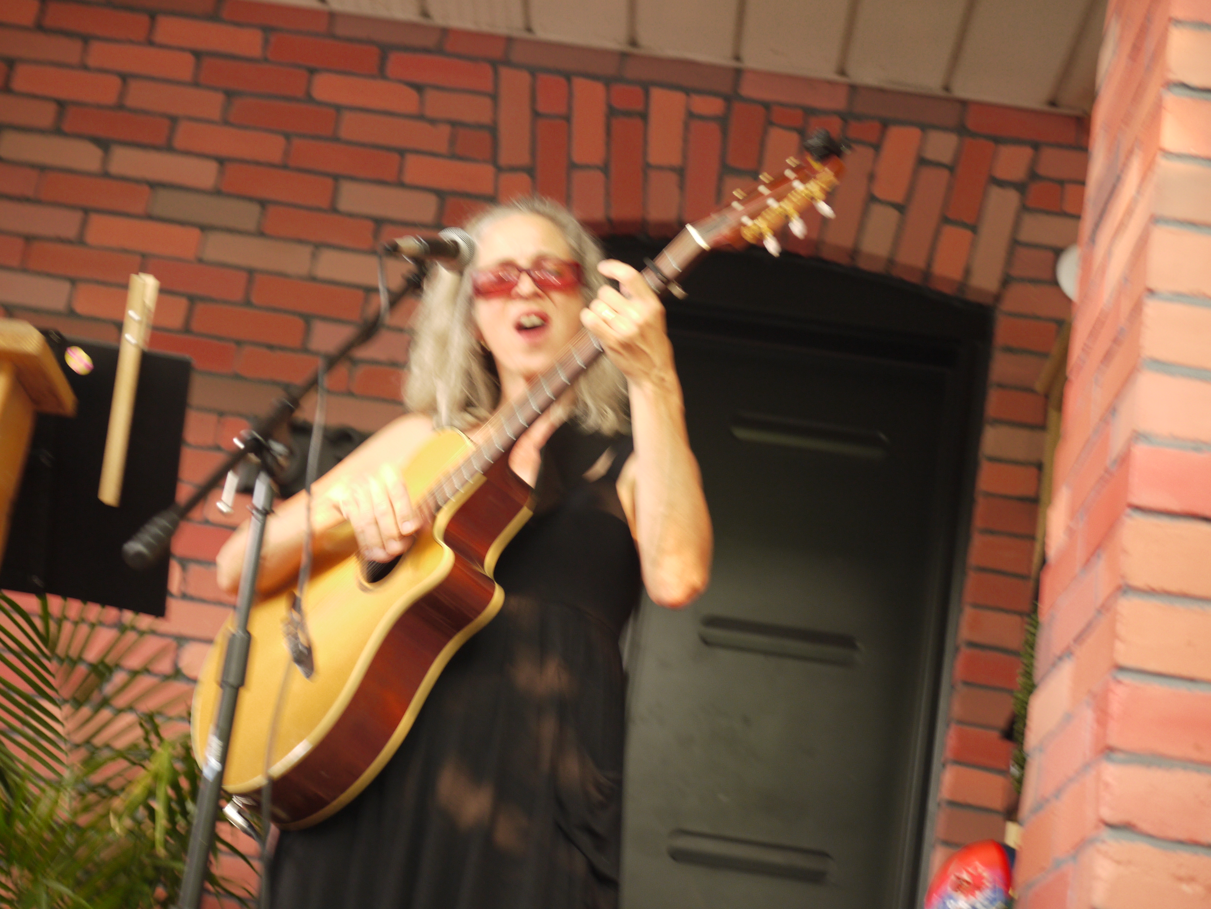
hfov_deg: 27.8
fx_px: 2449
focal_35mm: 70
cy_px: 454
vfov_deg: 21.0
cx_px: 606
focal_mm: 35
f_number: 2.8
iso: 250
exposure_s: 1/50
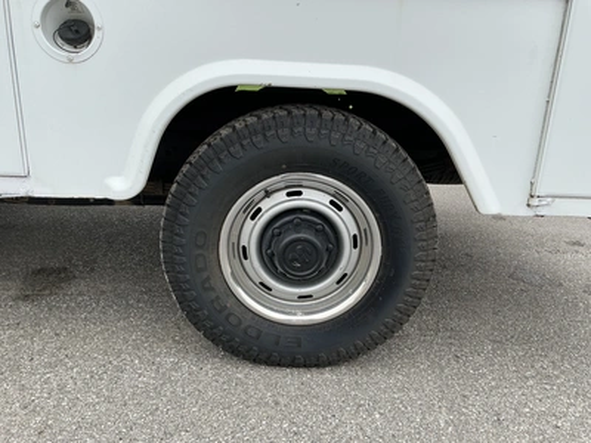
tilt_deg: -17.0
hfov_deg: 63.4
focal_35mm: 28
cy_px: 222
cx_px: 296
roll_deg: -3.0
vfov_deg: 49.7
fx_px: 478
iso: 25
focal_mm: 3
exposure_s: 1/383
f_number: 1.8
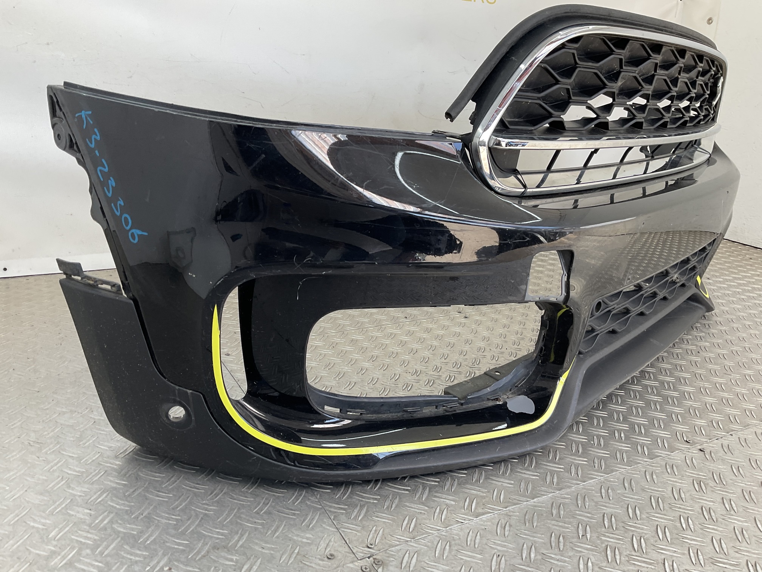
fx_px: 638
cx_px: 381
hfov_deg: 61.7
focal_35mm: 29
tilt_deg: -18.5
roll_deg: -5.5
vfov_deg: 48.2
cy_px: 286
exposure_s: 1/100
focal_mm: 3
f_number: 1.8
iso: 20
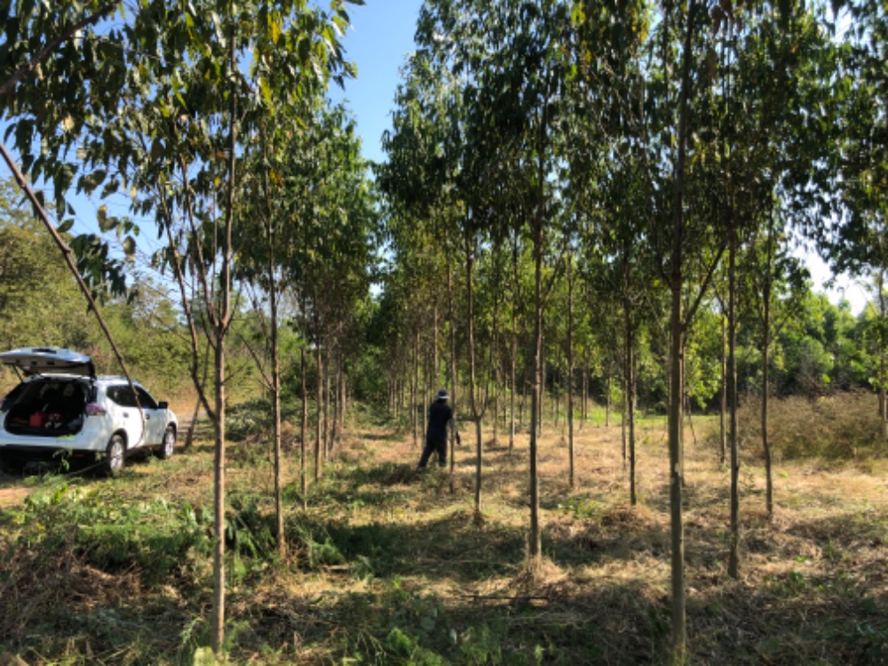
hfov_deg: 63.4
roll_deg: +0.4
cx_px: 444
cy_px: 333
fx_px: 718
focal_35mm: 28
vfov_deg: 49.7
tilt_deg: +3.5
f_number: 1.8
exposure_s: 1/706
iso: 20
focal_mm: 4
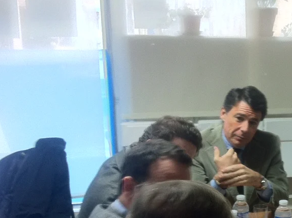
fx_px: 666
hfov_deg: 23.3
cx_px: 316
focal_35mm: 79
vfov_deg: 18.4
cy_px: 180
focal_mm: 3.85
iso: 100
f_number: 2.8
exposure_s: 1/15
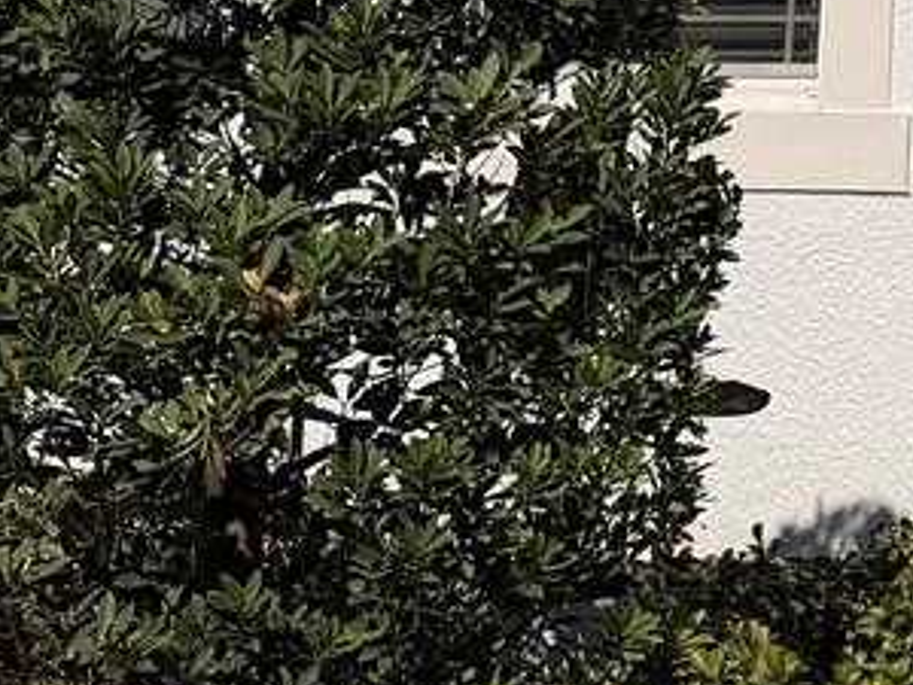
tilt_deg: +6.2
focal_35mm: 128
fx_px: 3376
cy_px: -463
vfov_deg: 11.0
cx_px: 2377
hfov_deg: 11.7
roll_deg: +0.0
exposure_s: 1/17544
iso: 80
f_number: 1.78
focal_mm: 6.76
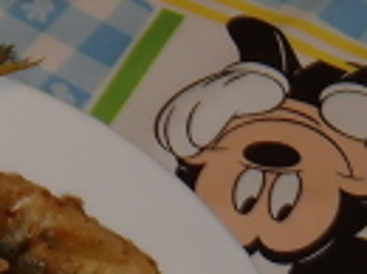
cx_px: -257
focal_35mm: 281
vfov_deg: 5.2
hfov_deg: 6.9
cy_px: 501
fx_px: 2974
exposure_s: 1/80
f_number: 5.7
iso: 200
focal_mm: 13.09
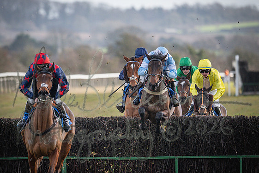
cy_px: 81
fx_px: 5201
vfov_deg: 1.9
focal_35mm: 723
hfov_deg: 2.9
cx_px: 114
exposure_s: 1/2000
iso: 800
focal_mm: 400
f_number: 5
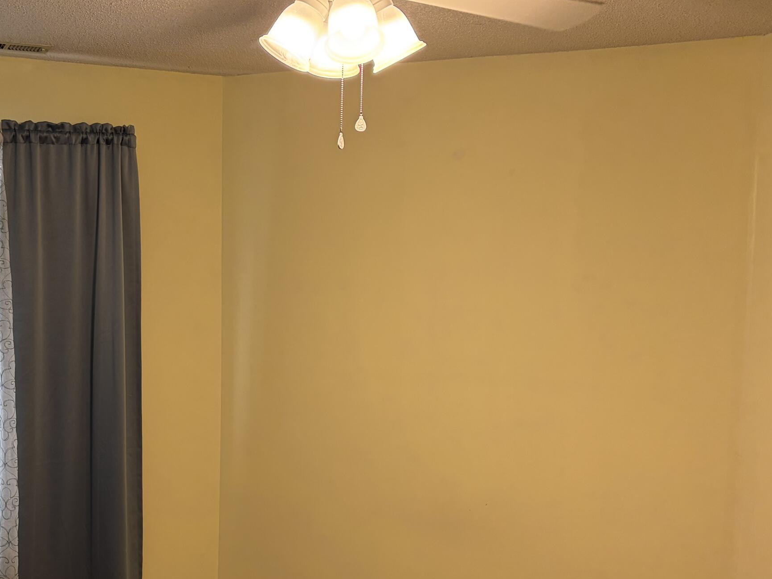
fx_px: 1004
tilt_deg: -3.2
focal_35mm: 45
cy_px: 357
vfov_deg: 32.1
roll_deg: +0.0
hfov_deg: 41.4
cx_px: 241
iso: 100
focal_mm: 5.96
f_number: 1.6
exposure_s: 1/60
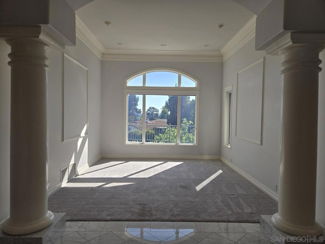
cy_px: 122
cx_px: 162
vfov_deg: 58.9
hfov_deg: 73.9
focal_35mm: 23
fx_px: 216
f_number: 1.8
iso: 25
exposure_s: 1/575
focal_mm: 5.4
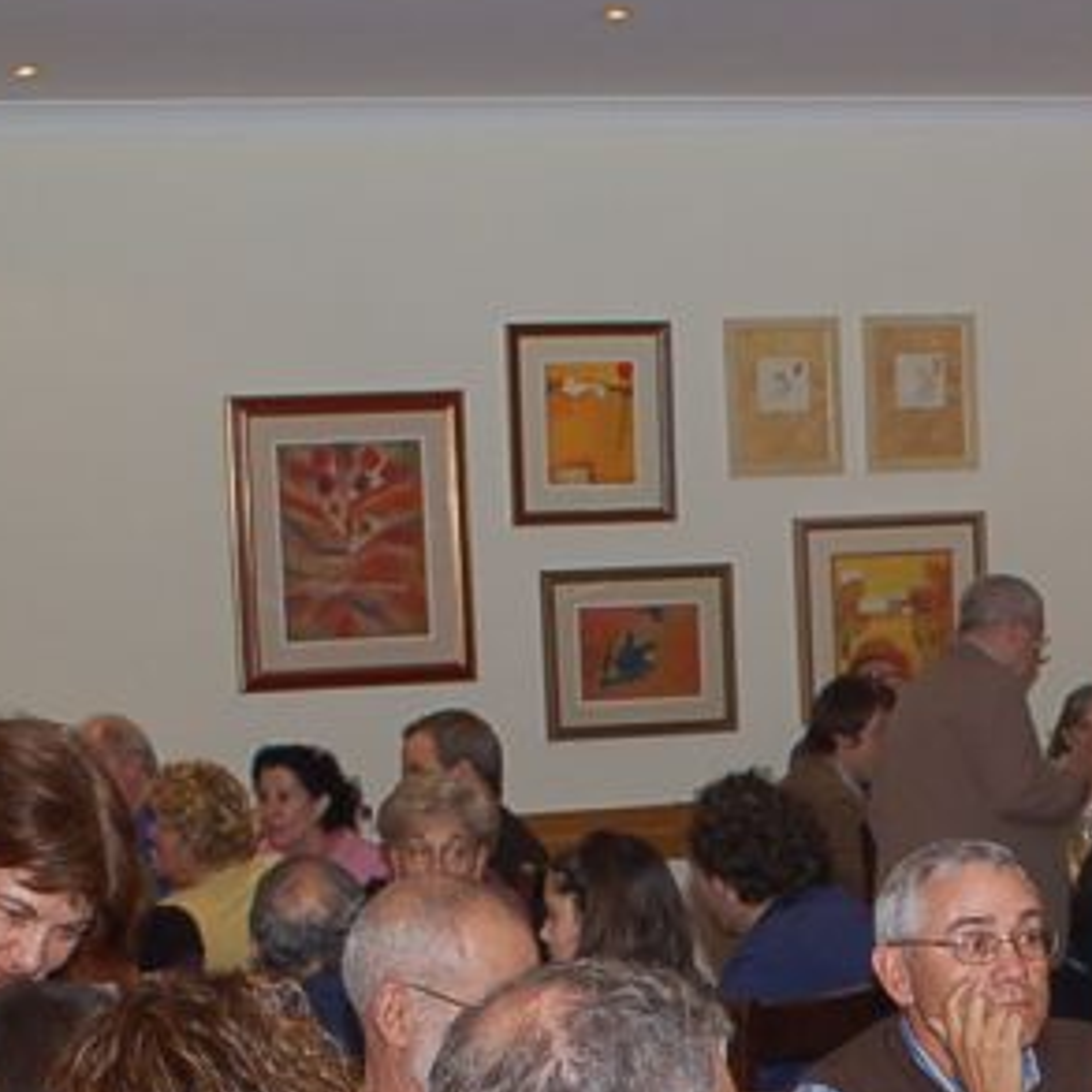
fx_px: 4319
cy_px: 1055
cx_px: 963
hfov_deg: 14.3
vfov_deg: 14.2
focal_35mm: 121
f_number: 4
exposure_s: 1/60
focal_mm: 28
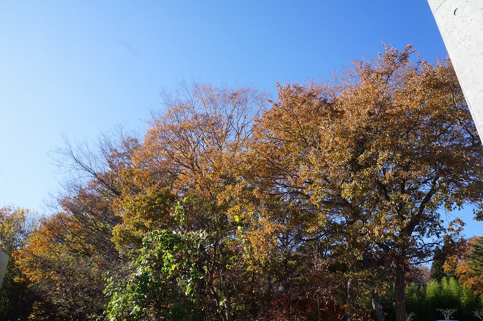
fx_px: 362
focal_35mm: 27
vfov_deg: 47.8
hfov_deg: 67.4
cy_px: 160
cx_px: 242
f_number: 13
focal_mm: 18
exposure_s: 1/160
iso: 200
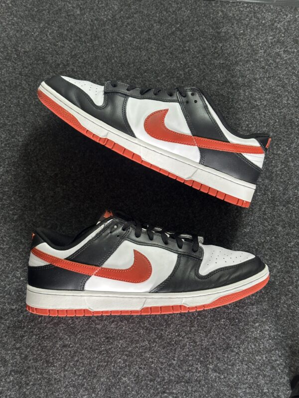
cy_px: 199
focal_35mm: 48
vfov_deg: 39.6
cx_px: 150
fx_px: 552
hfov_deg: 30.3
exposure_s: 1/50
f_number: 1.78
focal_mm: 6.86
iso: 200
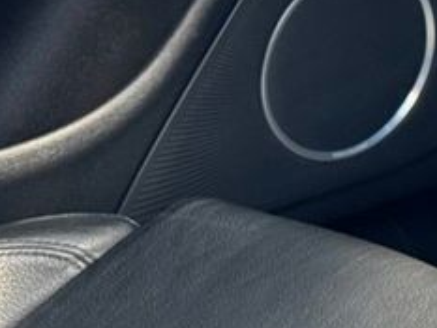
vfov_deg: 6.9
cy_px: -191
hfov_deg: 8.9
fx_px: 2665
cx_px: 863
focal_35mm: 211
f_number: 1.78
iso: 100
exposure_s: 1/134
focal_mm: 6.76
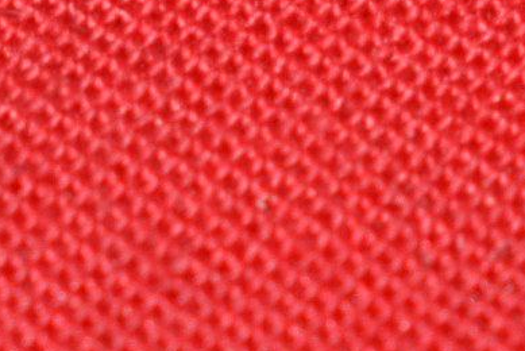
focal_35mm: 635
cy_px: 34
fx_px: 9265
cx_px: 1063
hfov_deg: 3.2
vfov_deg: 2.2
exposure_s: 1/200
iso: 400
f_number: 5.6
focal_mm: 55
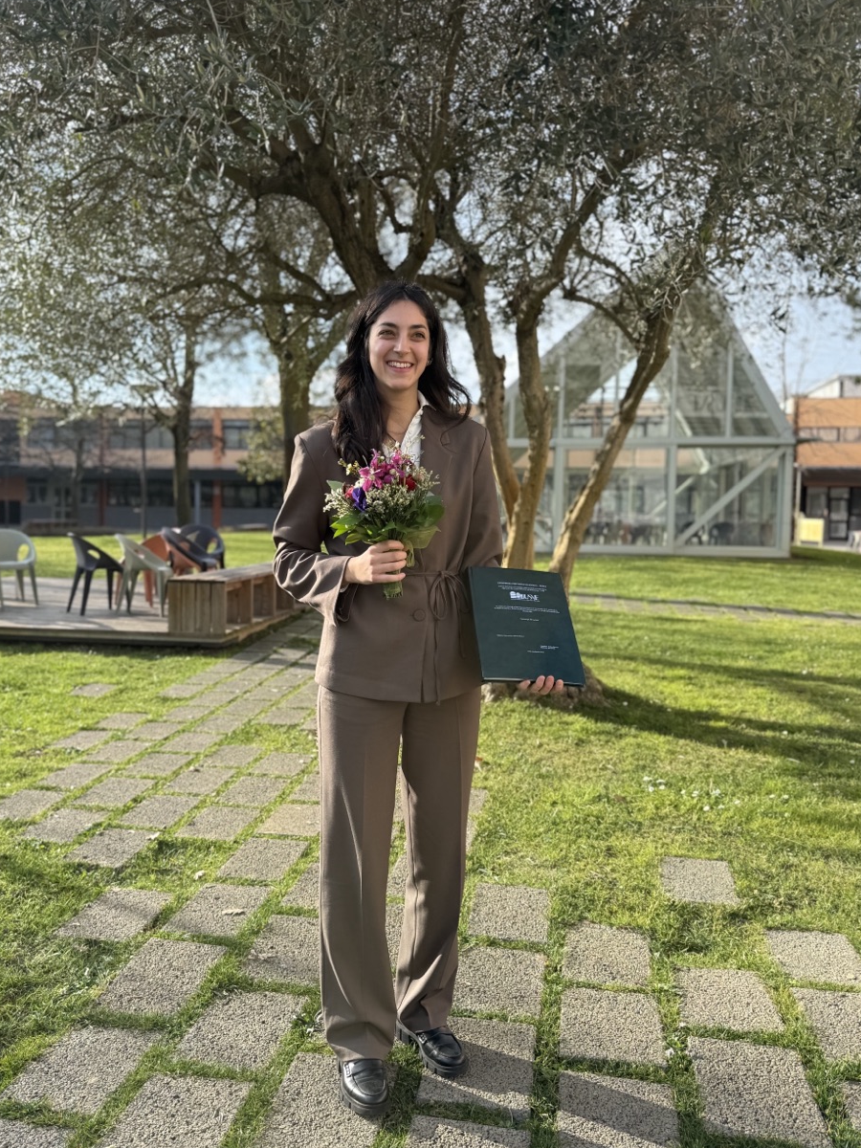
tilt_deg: -1.5
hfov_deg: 49.6
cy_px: 558
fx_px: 929
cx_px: 377
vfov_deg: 63.4
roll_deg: -2.8
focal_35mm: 28
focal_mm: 6.76
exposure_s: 1/1522
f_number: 1.78
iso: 80
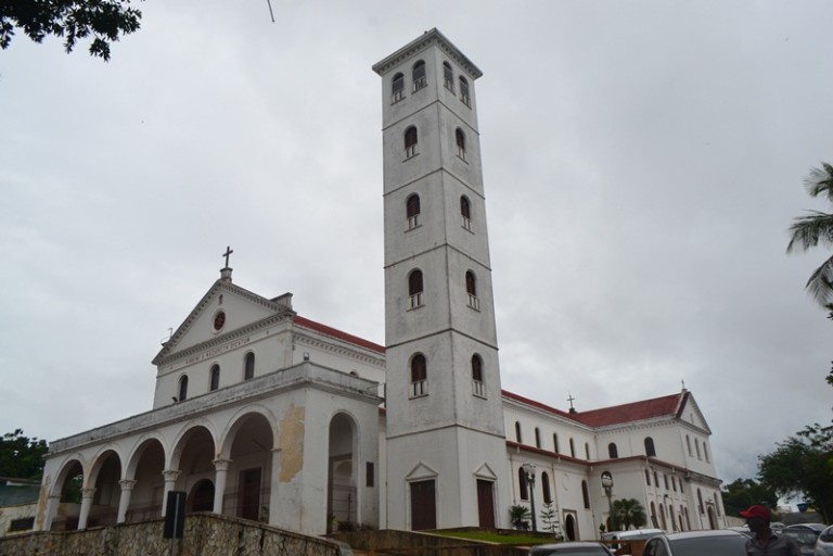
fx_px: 625
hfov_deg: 67.4
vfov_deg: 47.9
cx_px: 416
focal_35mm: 27
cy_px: 278
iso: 200
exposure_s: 1/500
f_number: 11
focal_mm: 18
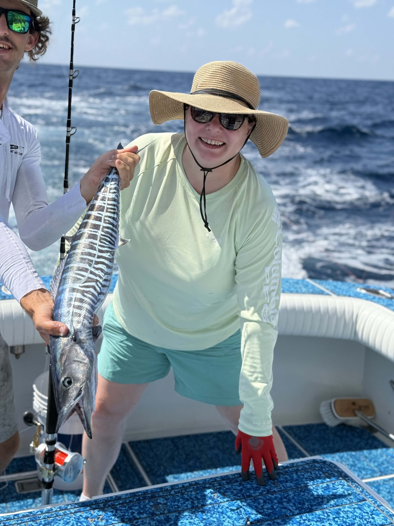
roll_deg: +0.2
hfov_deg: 30.3
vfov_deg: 39.7
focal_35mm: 48
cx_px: 197
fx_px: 728
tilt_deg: -13.4
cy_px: 263
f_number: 1.78
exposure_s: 1/7874
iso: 100
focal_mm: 6.76
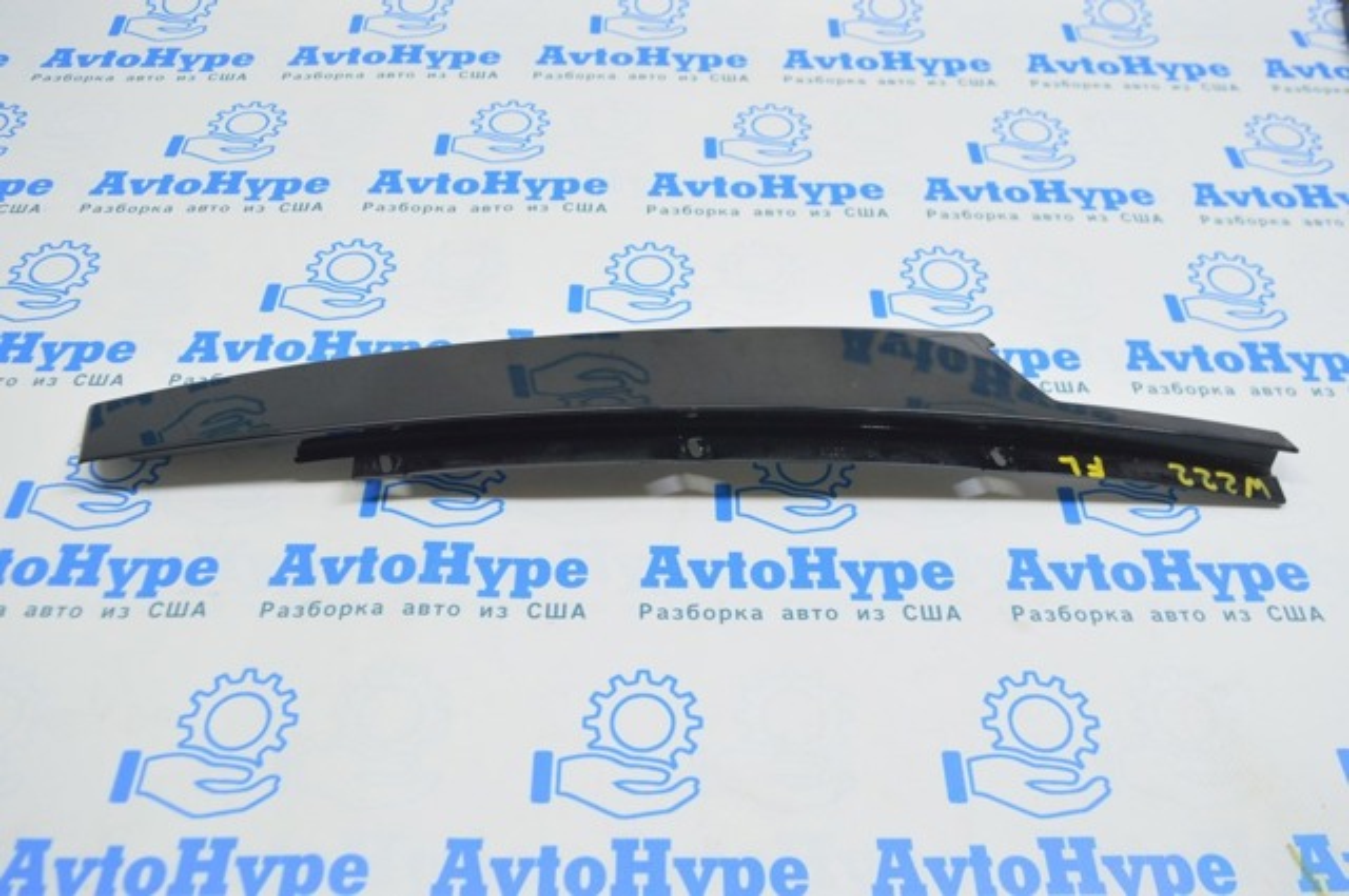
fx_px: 1235
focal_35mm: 33
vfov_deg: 39.9
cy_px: 448
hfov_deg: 57.3
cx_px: 674
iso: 400
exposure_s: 1/20
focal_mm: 22
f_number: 5.6
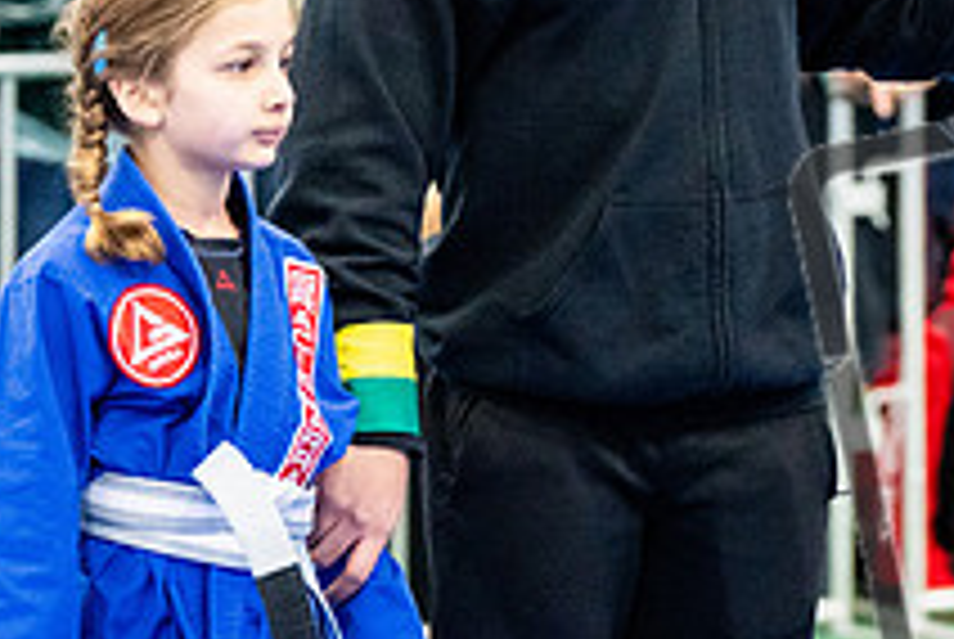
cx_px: 801
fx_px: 7828
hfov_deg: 7.0
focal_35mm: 295
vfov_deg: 4.7
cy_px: 223
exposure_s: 1/500
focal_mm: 108
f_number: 2.8
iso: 6400
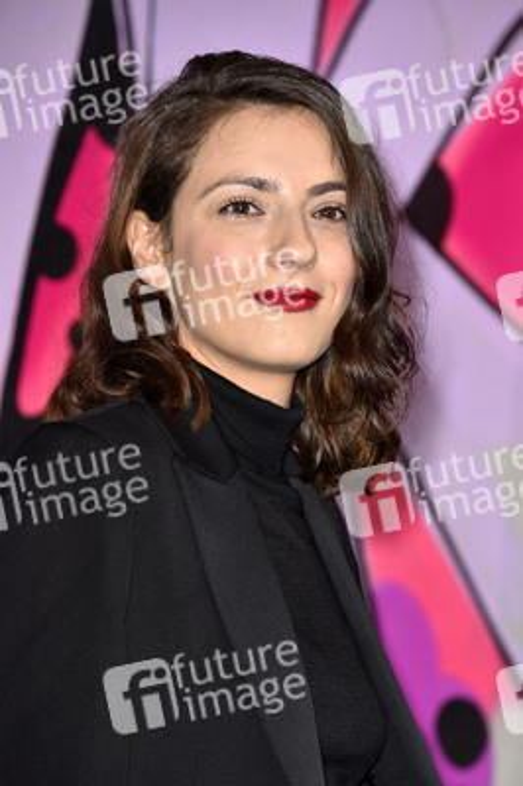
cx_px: 262
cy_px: 393
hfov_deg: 5.5
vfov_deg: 8.2
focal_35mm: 250
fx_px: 5457
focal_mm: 250
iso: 250
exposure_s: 1/200
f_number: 7.1
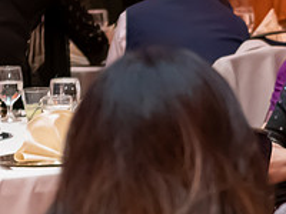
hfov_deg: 7.1
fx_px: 2297
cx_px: 354
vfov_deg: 5.3
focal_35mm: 278
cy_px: 223
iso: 3200
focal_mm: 48
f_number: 2.8
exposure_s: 1/80
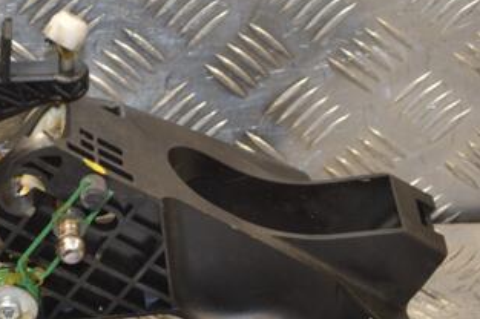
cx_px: 23
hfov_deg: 14.1
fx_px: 1918
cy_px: 212
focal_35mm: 144
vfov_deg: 9.5
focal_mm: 50
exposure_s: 1/60
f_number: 5.6
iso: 500
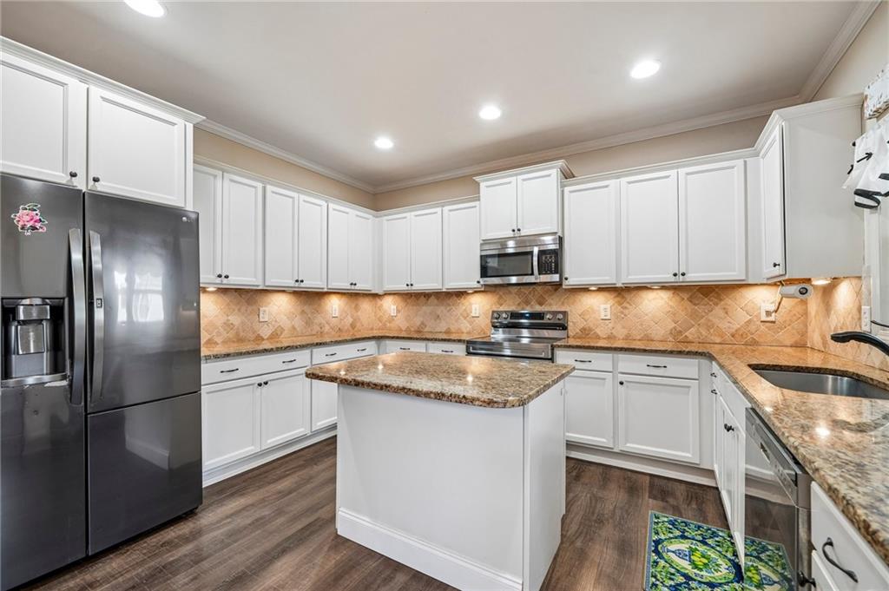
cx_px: 444
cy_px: 296
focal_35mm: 14
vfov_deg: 81.1
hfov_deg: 104.3
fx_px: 345
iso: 400
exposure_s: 1/6
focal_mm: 14
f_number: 8
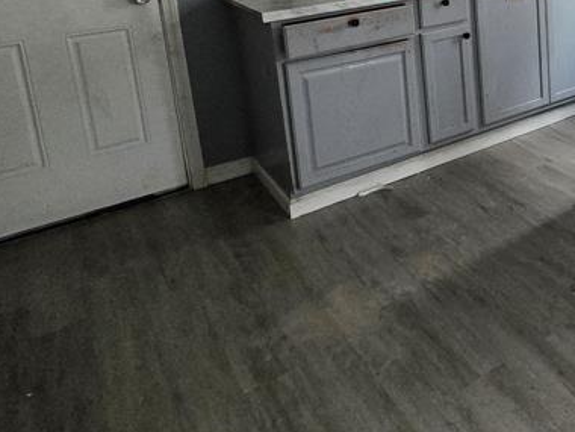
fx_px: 581
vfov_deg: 36.9
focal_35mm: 35
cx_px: 575
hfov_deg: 44.7
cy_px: 9
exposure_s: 1/60
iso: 1600
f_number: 2.2
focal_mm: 2.2
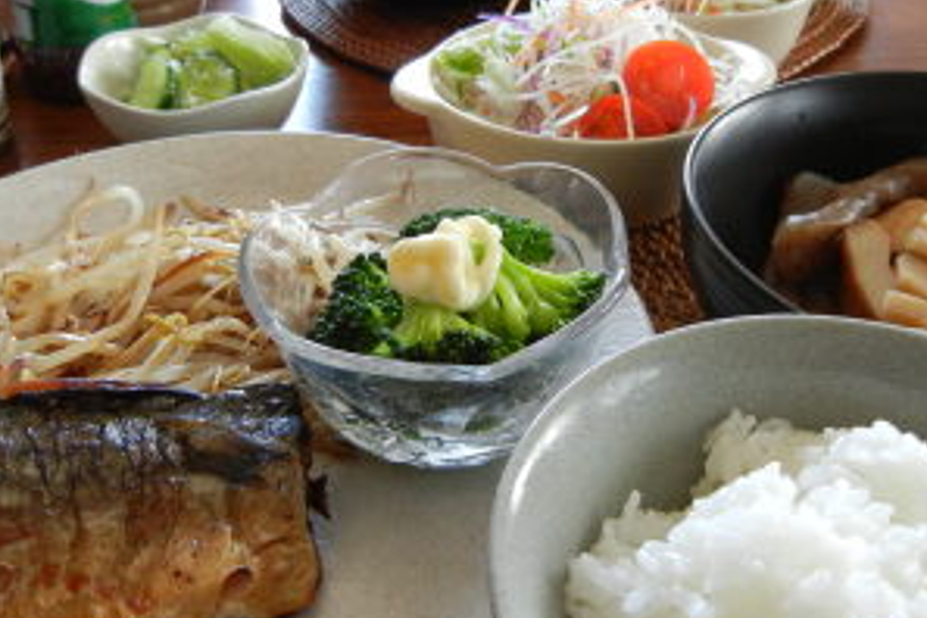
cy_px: 259
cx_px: 465
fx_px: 1081
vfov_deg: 31.8
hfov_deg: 46.4
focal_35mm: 42
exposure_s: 1/30
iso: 203
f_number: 3.5
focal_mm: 5.4
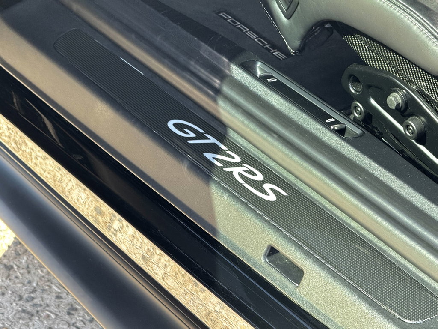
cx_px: 219
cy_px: 164
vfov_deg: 12.3
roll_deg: +0.6
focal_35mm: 120
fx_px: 1518
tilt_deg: -37.5
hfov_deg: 16.4
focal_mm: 15.66
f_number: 2.8
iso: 125
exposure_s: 1/99
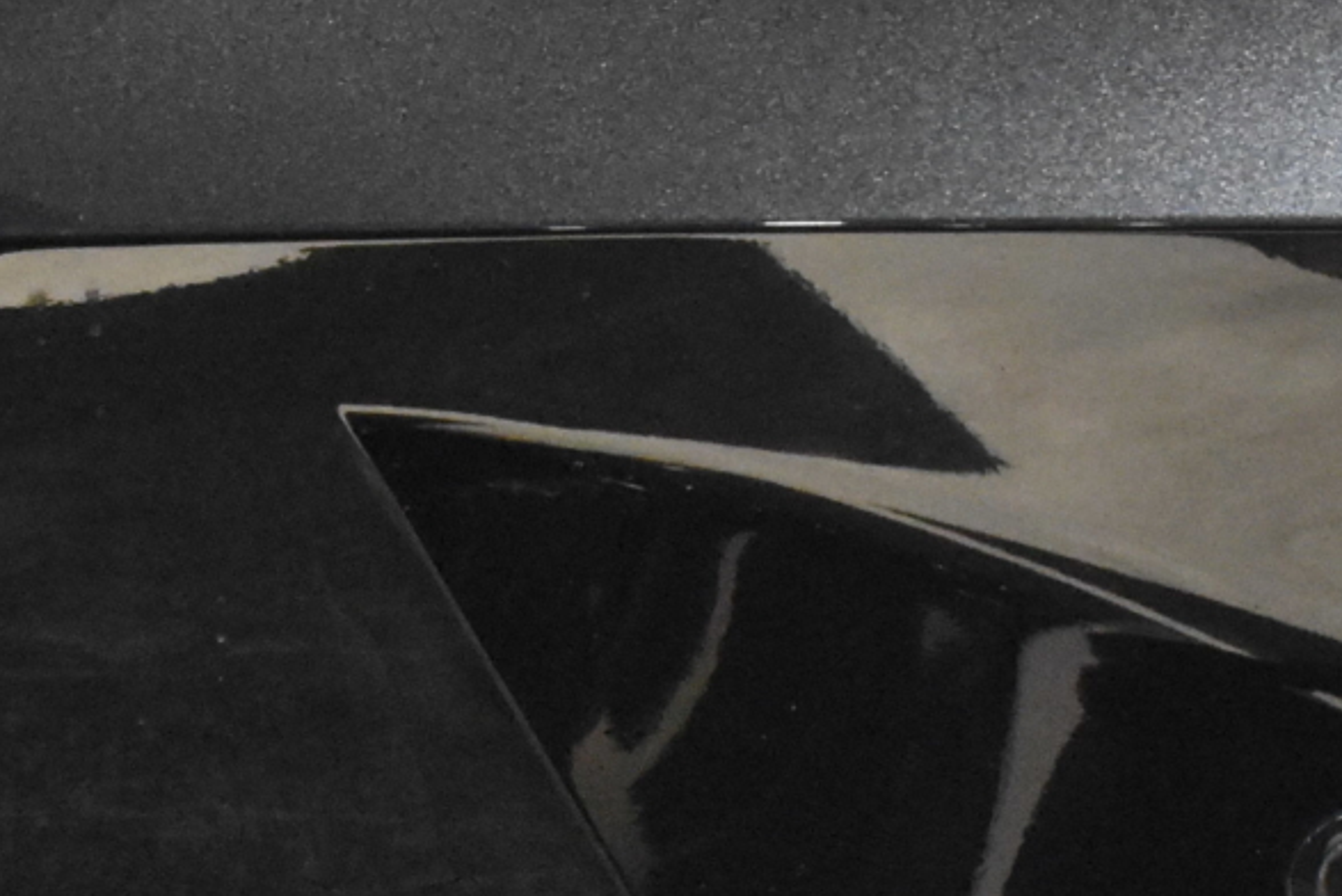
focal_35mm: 170
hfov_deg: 12.1
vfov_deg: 8.0
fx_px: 6340
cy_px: 995
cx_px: 434
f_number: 9
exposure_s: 1/40
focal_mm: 26
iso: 5000
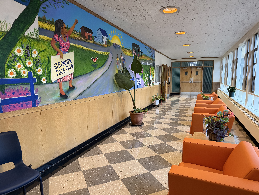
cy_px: 98
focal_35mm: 24
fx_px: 180
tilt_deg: -6.8
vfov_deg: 56.8
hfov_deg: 71.6
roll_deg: +0.8
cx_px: 130
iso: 400
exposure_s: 1/60
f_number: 1.78
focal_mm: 6.76
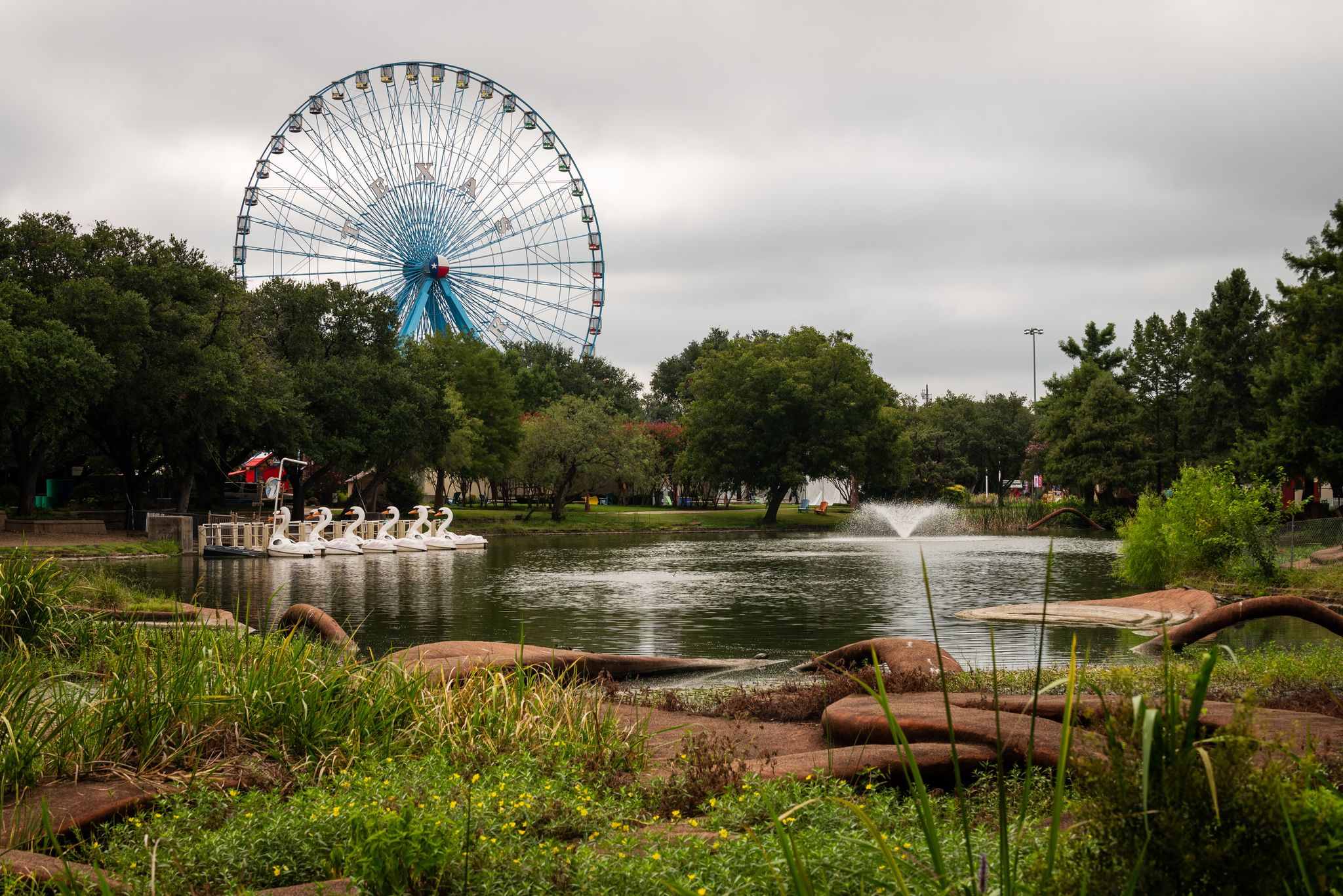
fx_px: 2612
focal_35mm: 70
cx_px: 672
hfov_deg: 28.8
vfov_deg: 19.5
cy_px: 448
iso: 200
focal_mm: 70
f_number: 6.3
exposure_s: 1/320
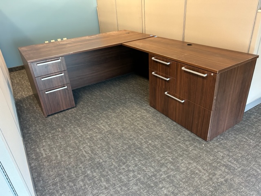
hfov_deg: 67.3
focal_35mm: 26
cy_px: 98
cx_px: 130
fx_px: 196
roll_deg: +5.1
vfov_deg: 53.1
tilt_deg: -27.1
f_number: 1.5
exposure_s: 1/60
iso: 320
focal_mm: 5.7
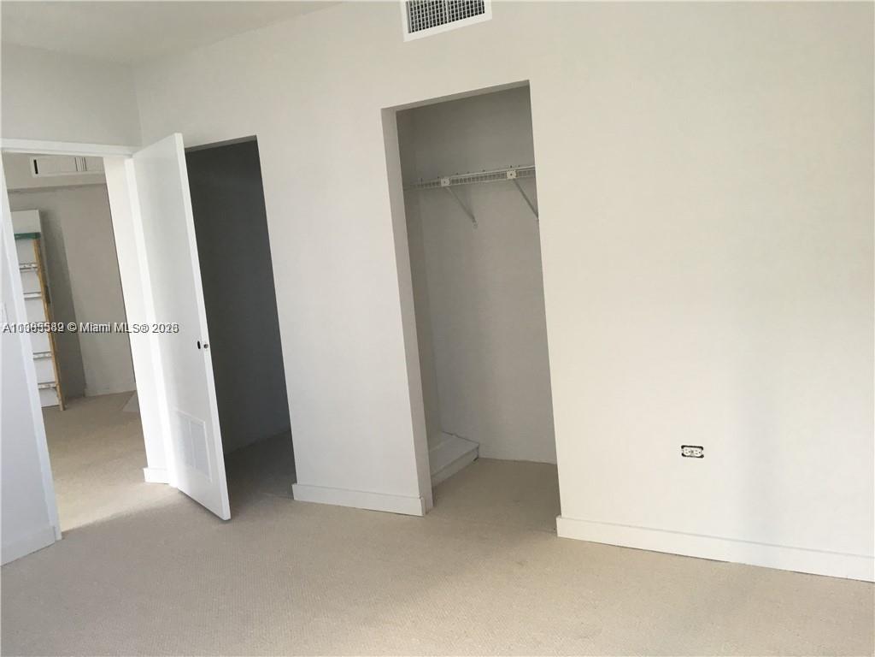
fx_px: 733
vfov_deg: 48.2
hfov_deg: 61.7
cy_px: 328
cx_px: 438
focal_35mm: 29
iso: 25
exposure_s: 1/40
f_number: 2.2
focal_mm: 4.15
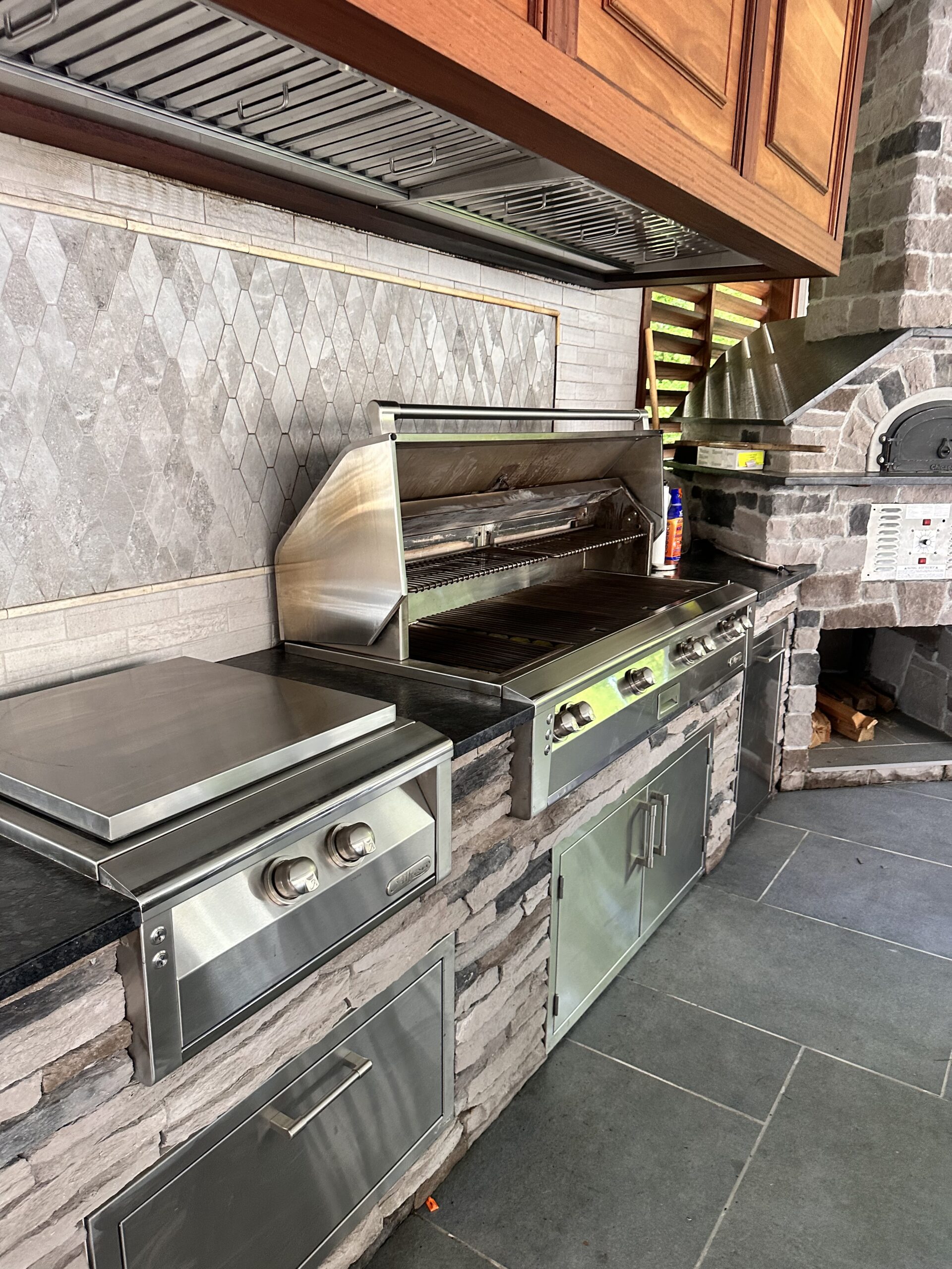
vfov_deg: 71.6
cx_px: 476
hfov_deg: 56.8
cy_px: 634
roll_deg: -3.5
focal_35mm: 24
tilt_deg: -12.3
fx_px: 880
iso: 250
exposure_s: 1/60
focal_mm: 6.86
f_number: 1.78
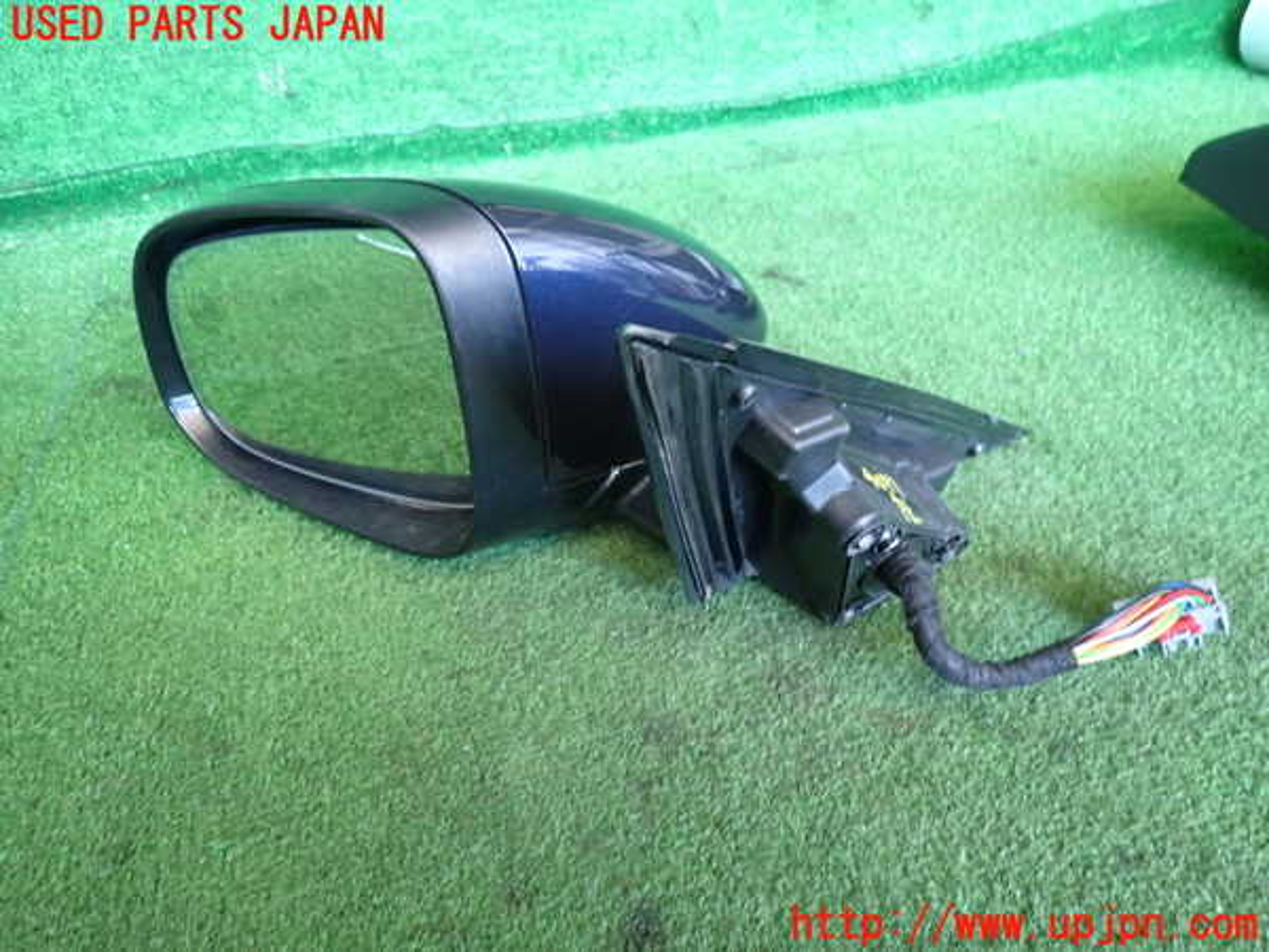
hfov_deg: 69.4
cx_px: 634
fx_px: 916
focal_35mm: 25
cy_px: 476
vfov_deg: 54.9
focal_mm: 4.5
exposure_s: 1/30
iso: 320
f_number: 2
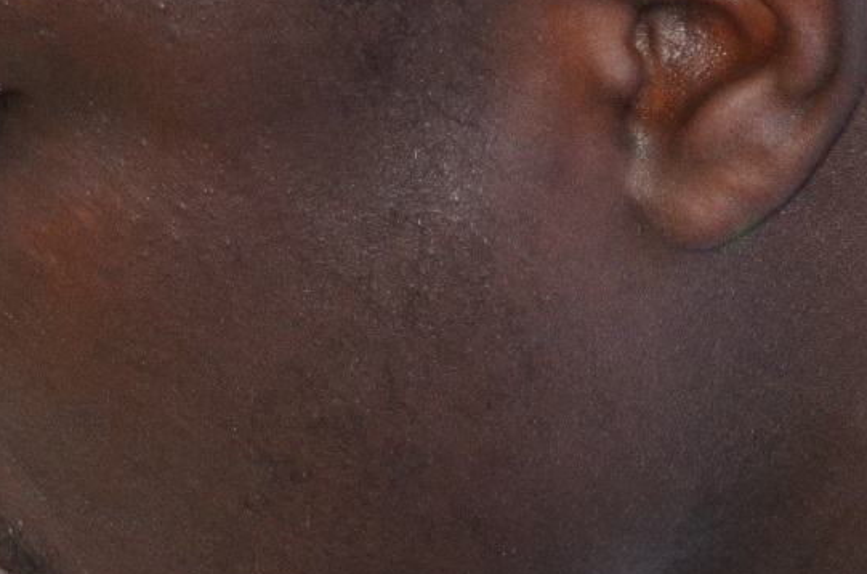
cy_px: 47
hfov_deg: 4.1
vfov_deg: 2.7
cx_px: 688
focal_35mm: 503
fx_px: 12085
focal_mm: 70
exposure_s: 1/60
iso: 800
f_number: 4
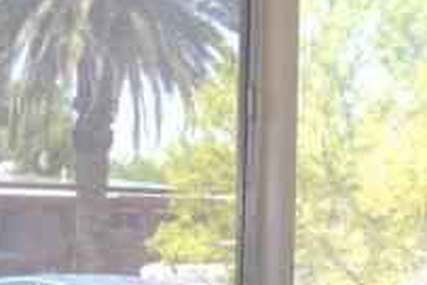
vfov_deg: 8.9
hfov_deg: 13.3
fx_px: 1828
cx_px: 161
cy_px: 249
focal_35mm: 154
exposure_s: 1/200
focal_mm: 18
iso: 100
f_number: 5
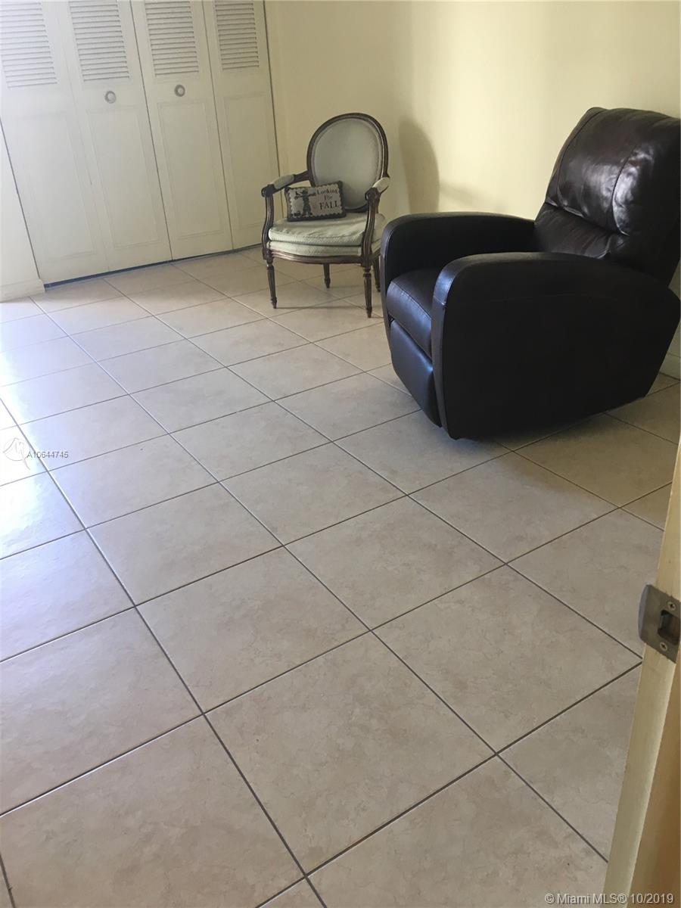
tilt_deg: -27.2
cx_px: 340
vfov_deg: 61.7
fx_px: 761
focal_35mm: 29
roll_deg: +3.6
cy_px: 454
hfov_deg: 48.2
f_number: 2.2
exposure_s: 1/30
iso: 64
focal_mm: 4.15
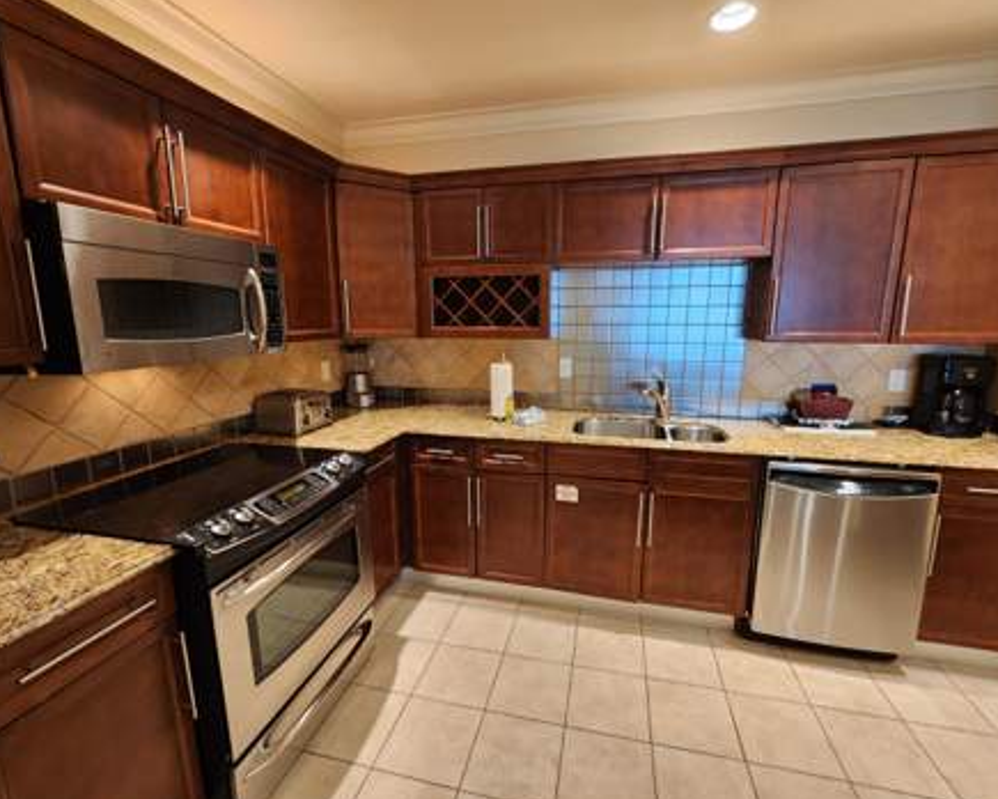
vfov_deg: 88.0
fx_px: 414
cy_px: 398
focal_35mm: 14
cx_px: 505
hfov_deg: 100.7
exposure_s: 1/60
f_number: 2.2
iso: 400
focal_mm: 2.2
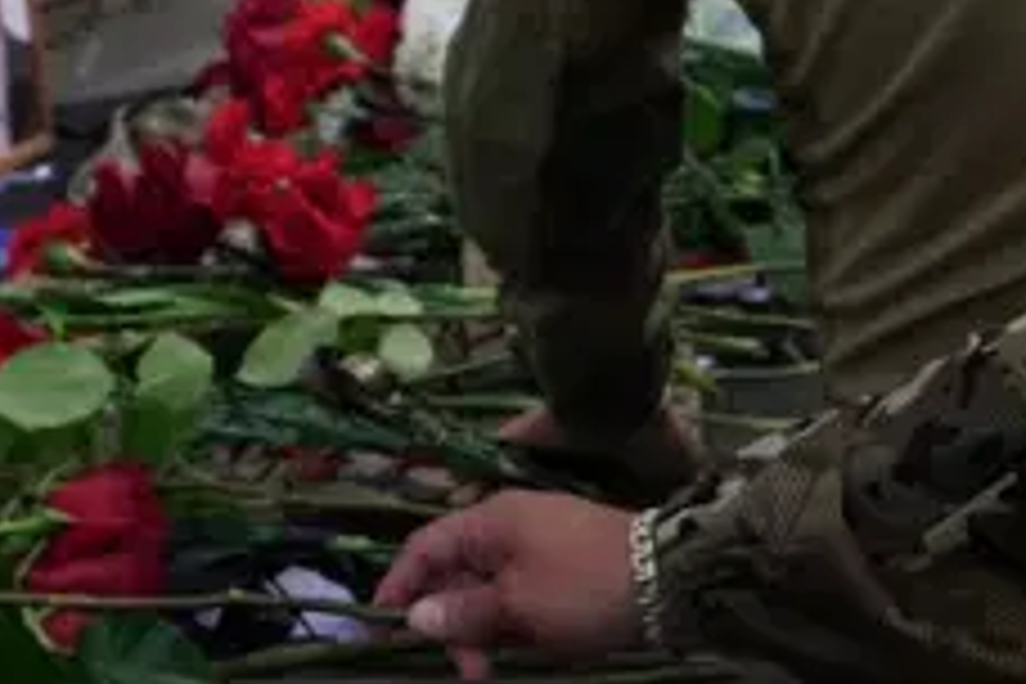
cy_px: 0
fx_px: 3306
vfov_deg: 11.7
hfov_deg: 17.6
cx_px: 356
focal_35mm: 116
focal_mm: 20
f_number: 4
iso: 400
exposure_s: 1/640
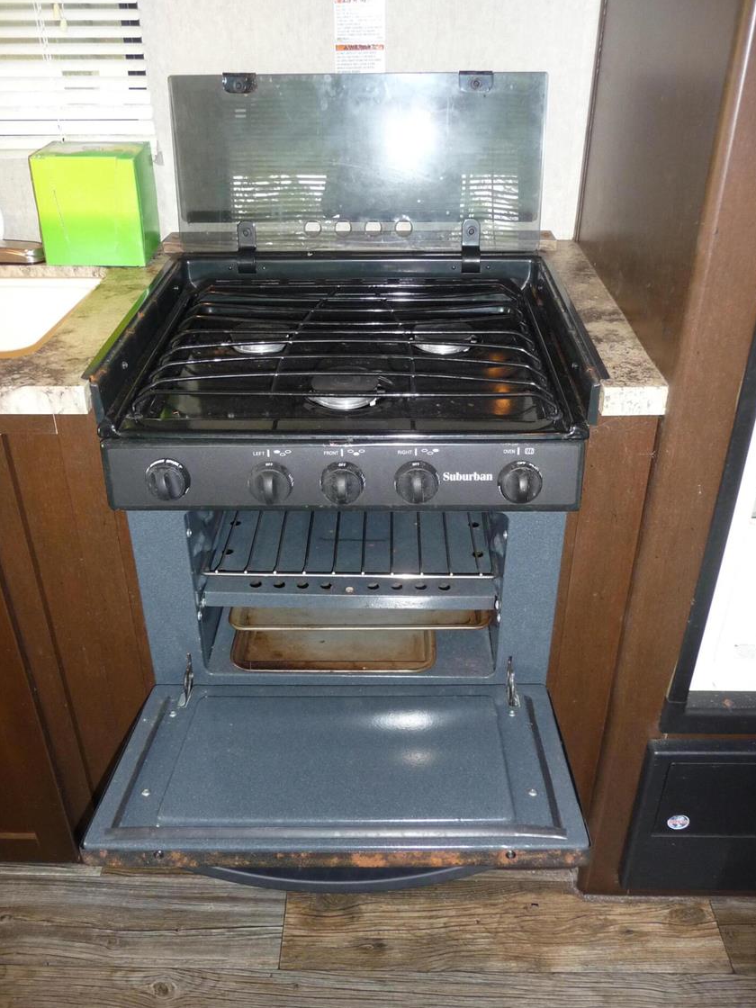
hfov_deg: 46.8
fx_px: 874
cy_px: 493
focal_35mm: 30
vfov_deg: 60.0
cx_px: 361
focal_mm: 4.7
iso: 200
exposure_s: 1/30
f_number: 3.3
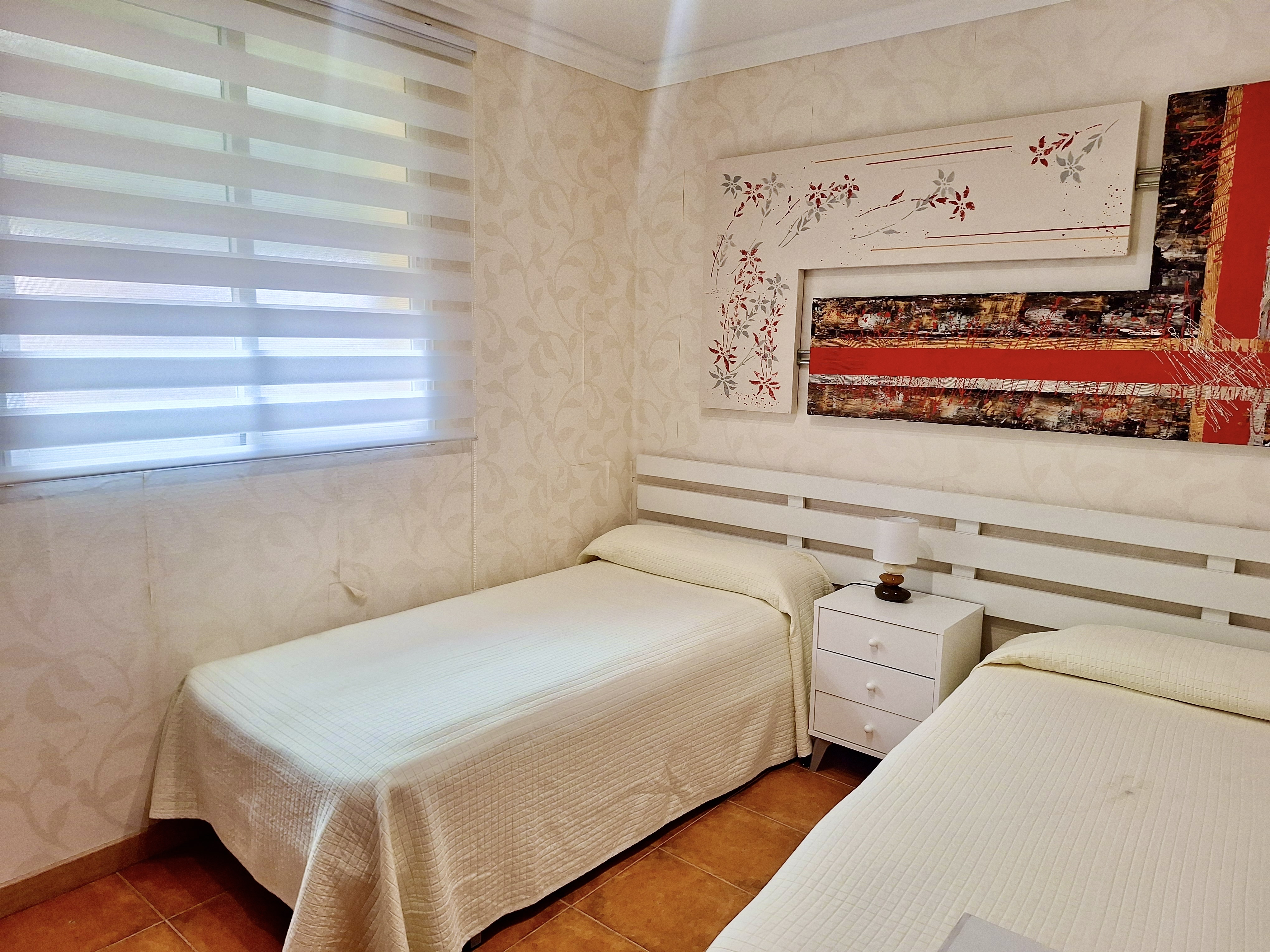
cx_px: 635
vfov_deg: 58.9
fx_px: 844
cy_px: 476
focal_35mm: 23
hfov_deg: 73.9
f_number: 1.8
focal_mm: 5.54
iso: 80
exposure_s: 1/50
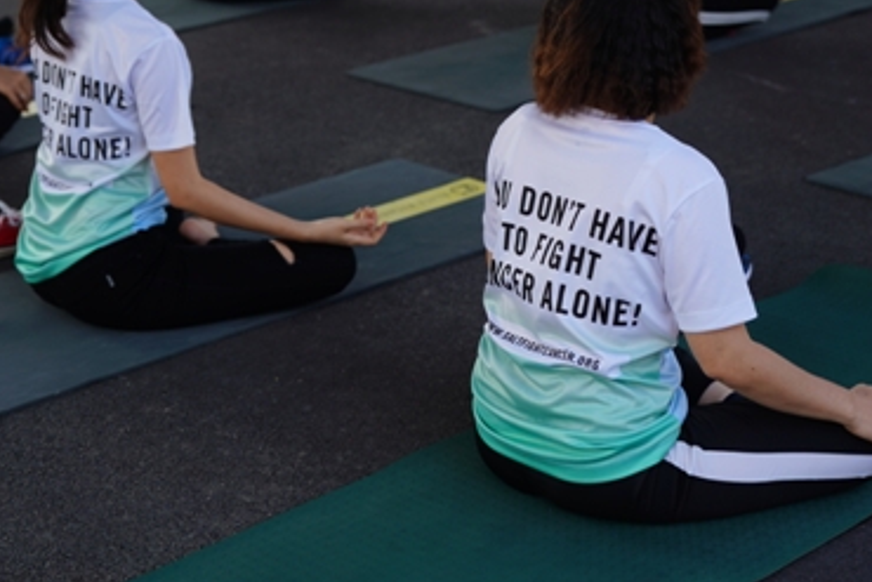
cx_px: 344
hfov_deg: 24.4
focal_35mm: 83
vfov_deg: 16.4
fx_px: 2011
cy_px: 126
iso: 100
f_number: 2.8
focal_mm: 48
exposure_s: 1/500
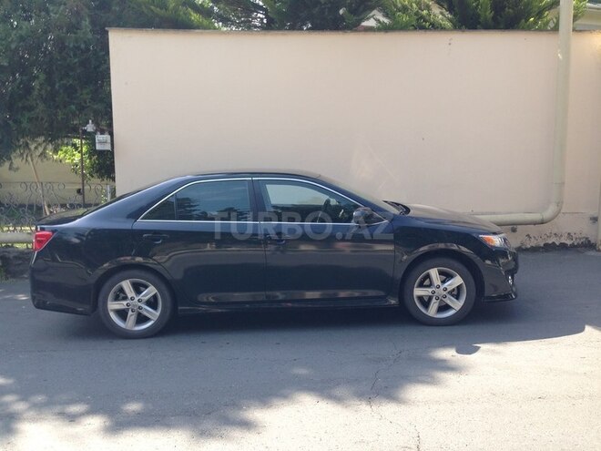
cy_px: 226
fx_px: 573
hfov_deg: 55.4
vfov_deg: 42.9
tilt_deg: -7.4
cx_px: 300
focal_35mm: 33
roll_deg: +0.0
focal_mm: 4.12
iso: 50
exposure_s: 1/321
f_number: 2.4
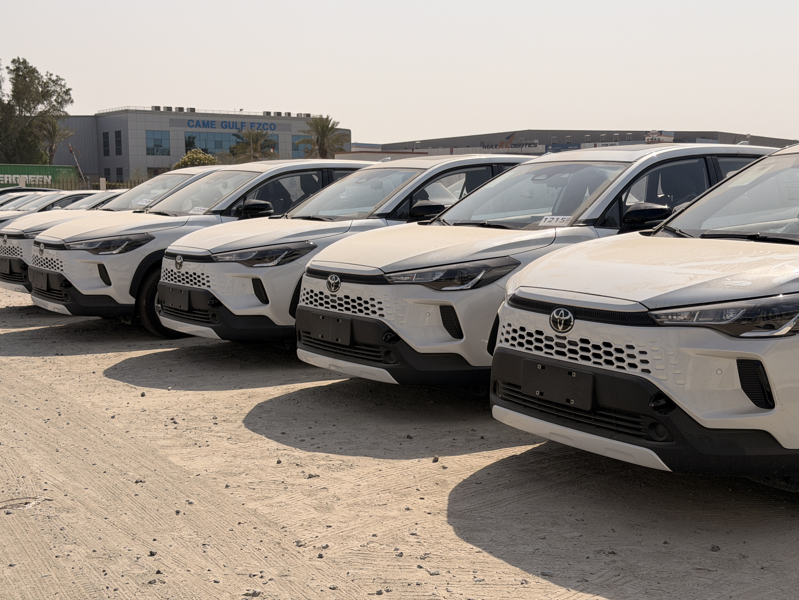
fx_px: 1108
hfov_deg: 39.7
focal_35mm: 48
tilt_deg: -5.0
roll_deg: +0.7
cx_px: 400
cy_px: 300
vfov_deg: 30.3
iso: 80
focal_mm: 6.76
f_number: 1.78
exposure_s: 1/11364
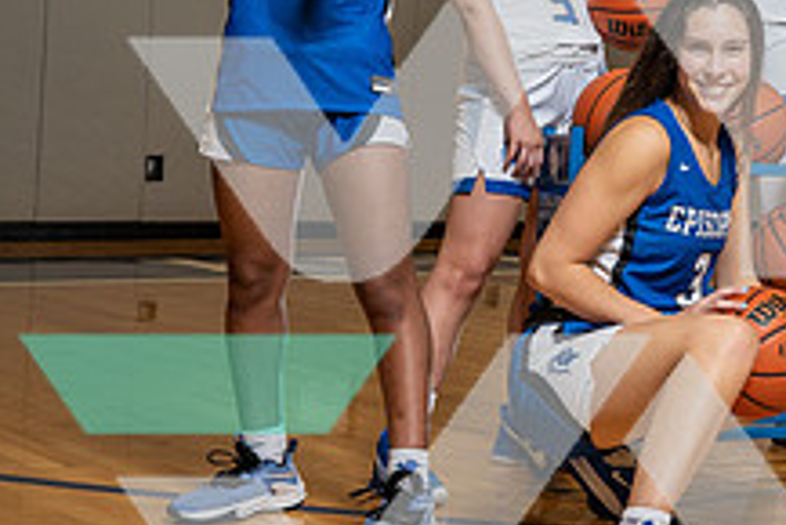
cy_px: 89
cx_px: 953
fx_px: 1748
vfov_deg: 16.9
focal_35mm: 80
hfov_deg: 23.1
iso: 500
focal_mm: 30
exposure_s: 1/125
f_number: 8
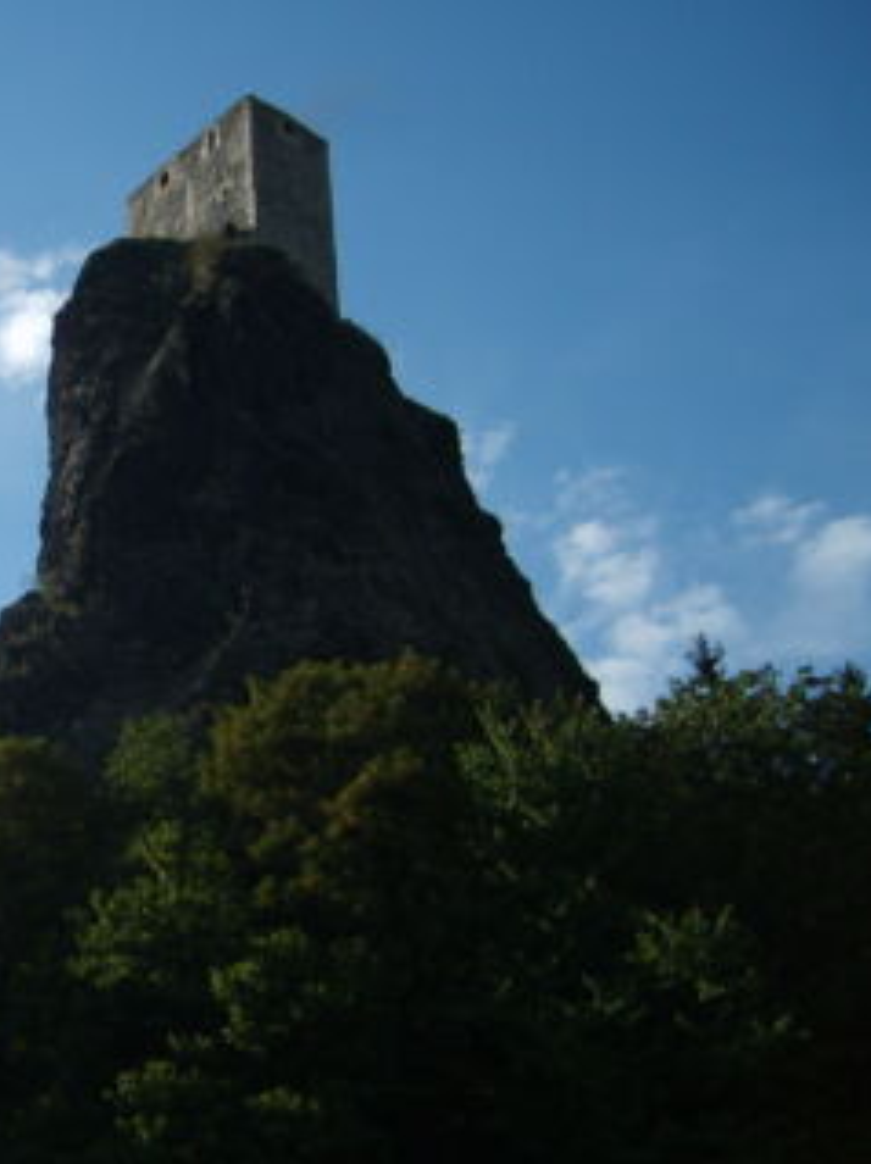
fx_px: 1881
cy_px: 635
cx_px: -40
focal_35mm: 56
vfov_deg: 34.4
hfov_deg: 24.6
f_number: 7.1
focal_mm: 5.8
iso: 50
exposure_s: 1/250
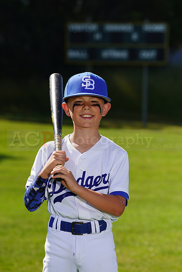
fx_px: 1607
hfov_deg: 6.5
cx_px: 91
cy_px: 136
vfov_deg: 9.7
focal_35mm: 212
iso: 100
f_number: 8
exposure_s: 1/250
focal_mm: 212
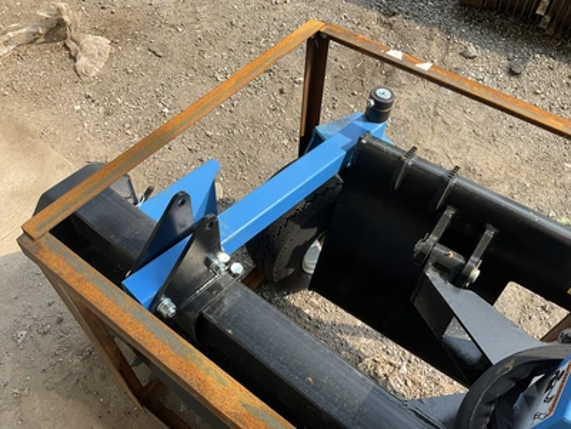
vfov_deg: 48.2
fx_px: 478
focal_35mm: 29
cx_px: 286
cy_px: 214
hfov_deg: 61.7
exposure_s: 1/574
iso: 25
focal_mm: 3
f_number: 1.8
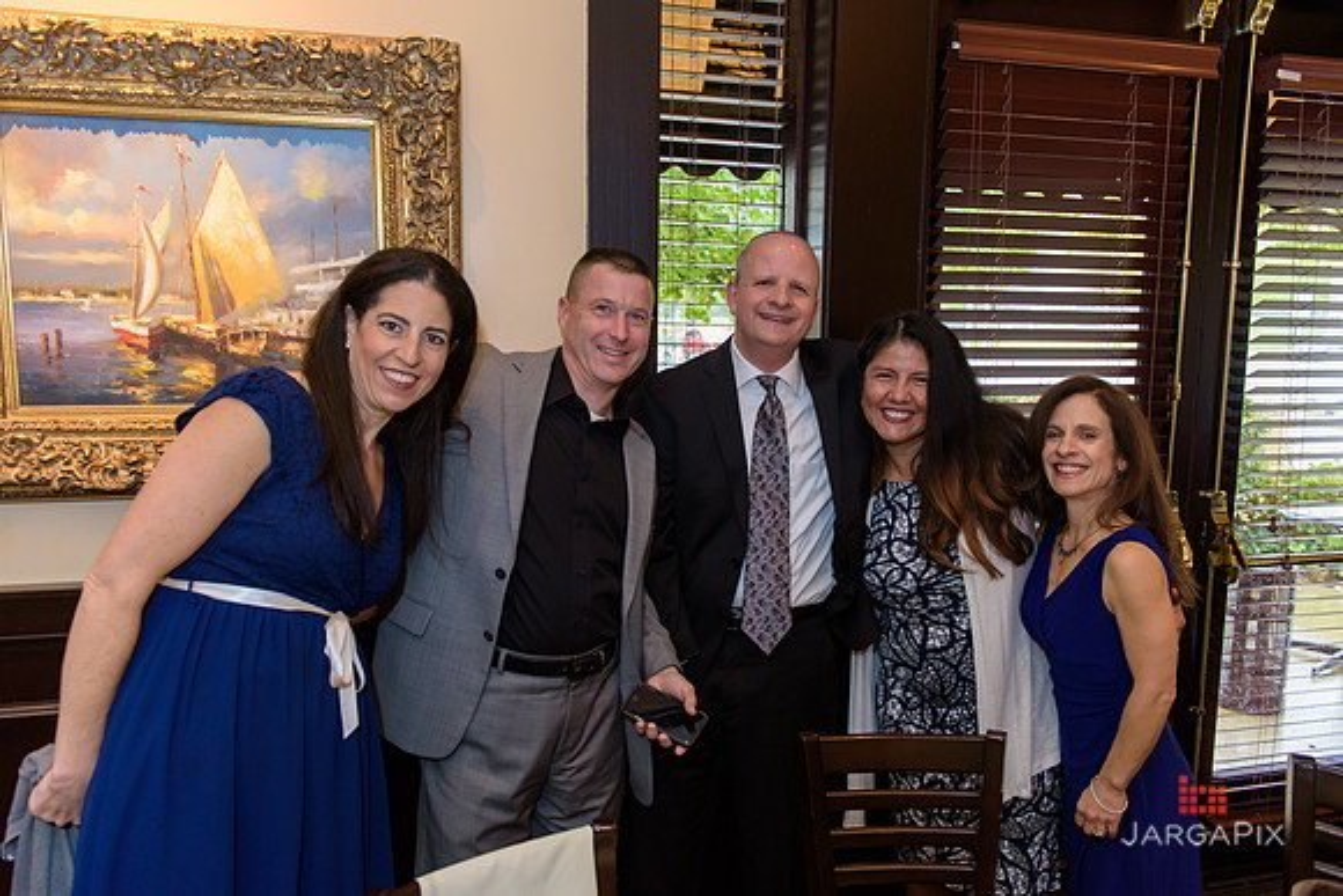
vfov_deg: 46.4
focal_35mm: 28
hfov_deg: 65.5
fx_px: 1045
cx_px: 672
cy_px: 448
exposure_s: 1/125
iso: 1600
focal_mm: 28
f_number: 3.2
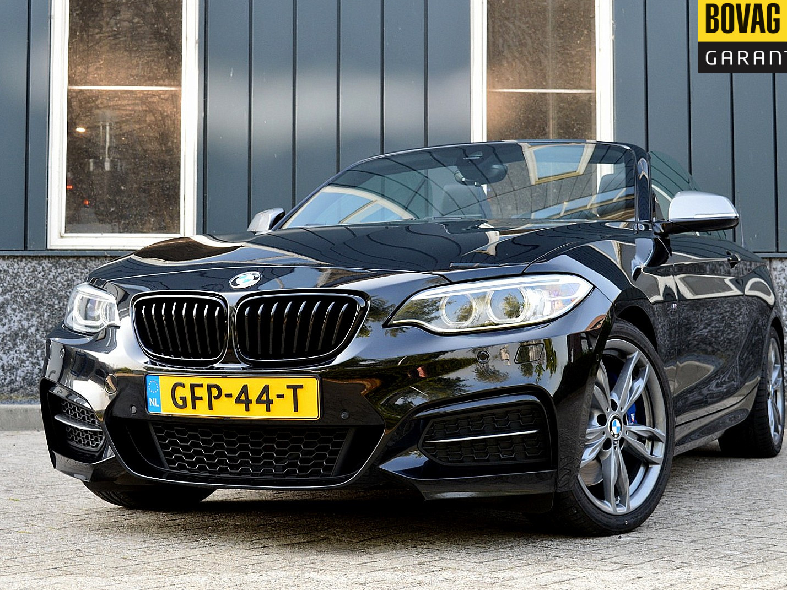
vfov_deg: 24.8
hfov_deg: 32.7
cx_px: 403
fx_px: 1341
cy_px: 294
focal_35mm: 59
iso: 400
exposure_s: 1/100
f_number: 9
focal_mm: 36
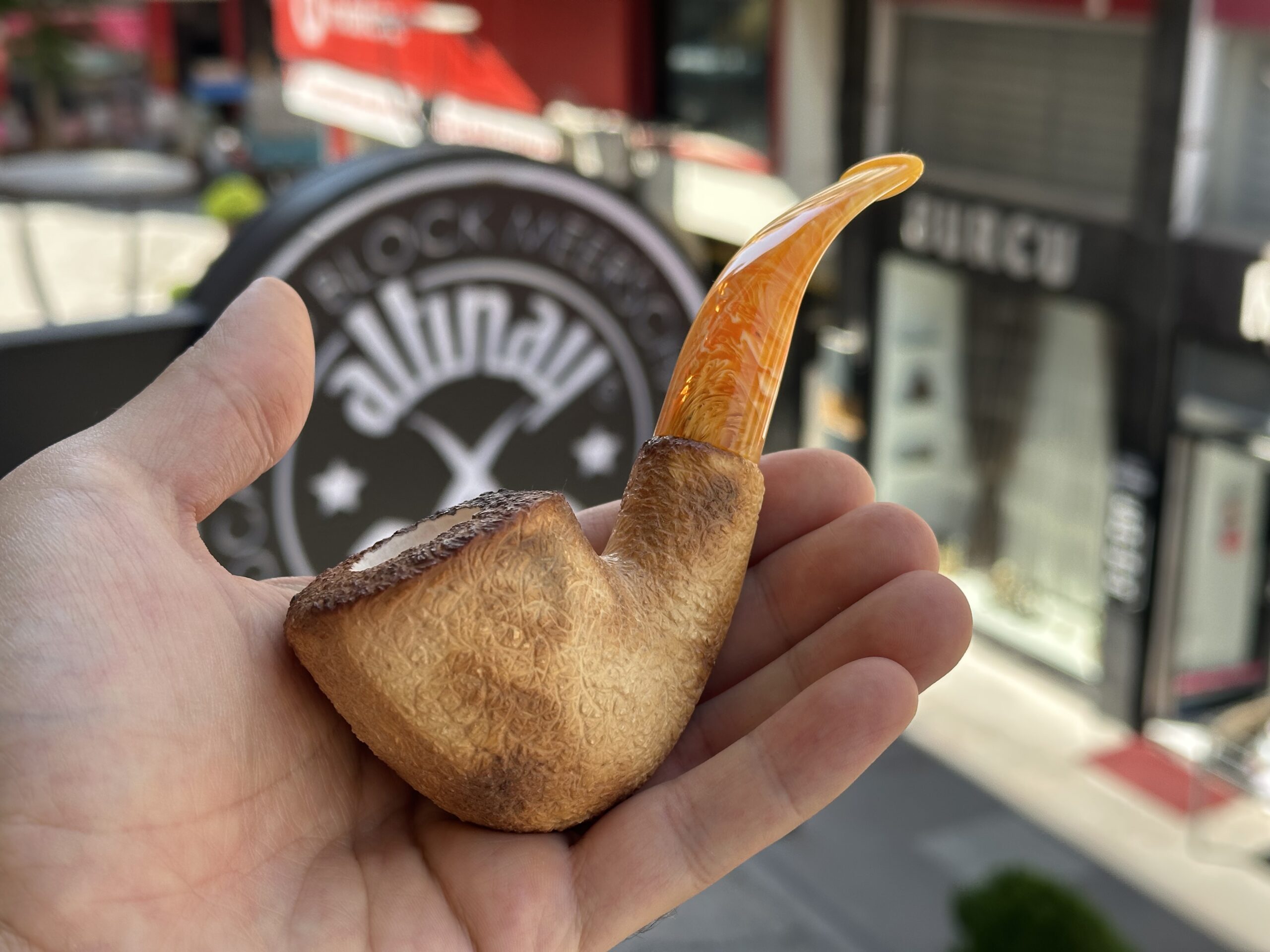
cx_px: 635
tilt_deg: -16.8
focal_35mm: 48
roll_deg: -0.6
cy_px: 476
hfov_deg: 39.7
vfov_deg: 30.3
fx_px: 1761
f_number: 1.78
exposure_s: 1/729
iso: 64
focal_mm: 6.86
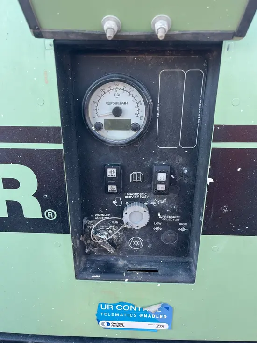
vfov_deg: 67.3
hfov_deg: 53.1
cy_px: 172
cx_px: 128
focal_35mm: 26
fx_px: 257
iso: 100
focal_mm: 5.1
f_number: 1.6
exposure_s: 1/121
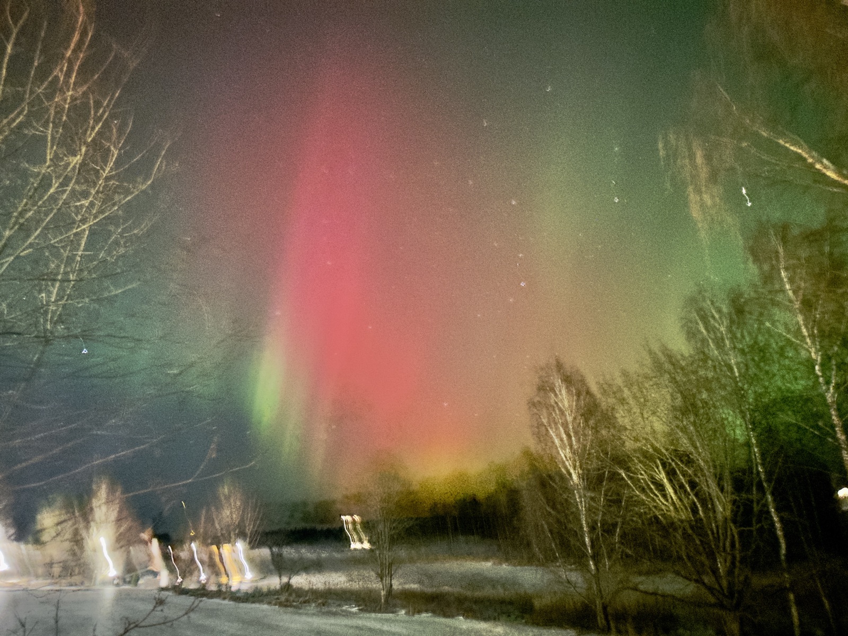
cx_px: 424
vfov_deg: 56.8
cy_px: 318
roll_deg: +2.8
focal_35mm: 24
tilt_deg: +18.6
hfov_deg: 71.6
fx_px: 588
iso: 6400
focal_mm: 6.86
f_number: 1.78
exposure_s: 1
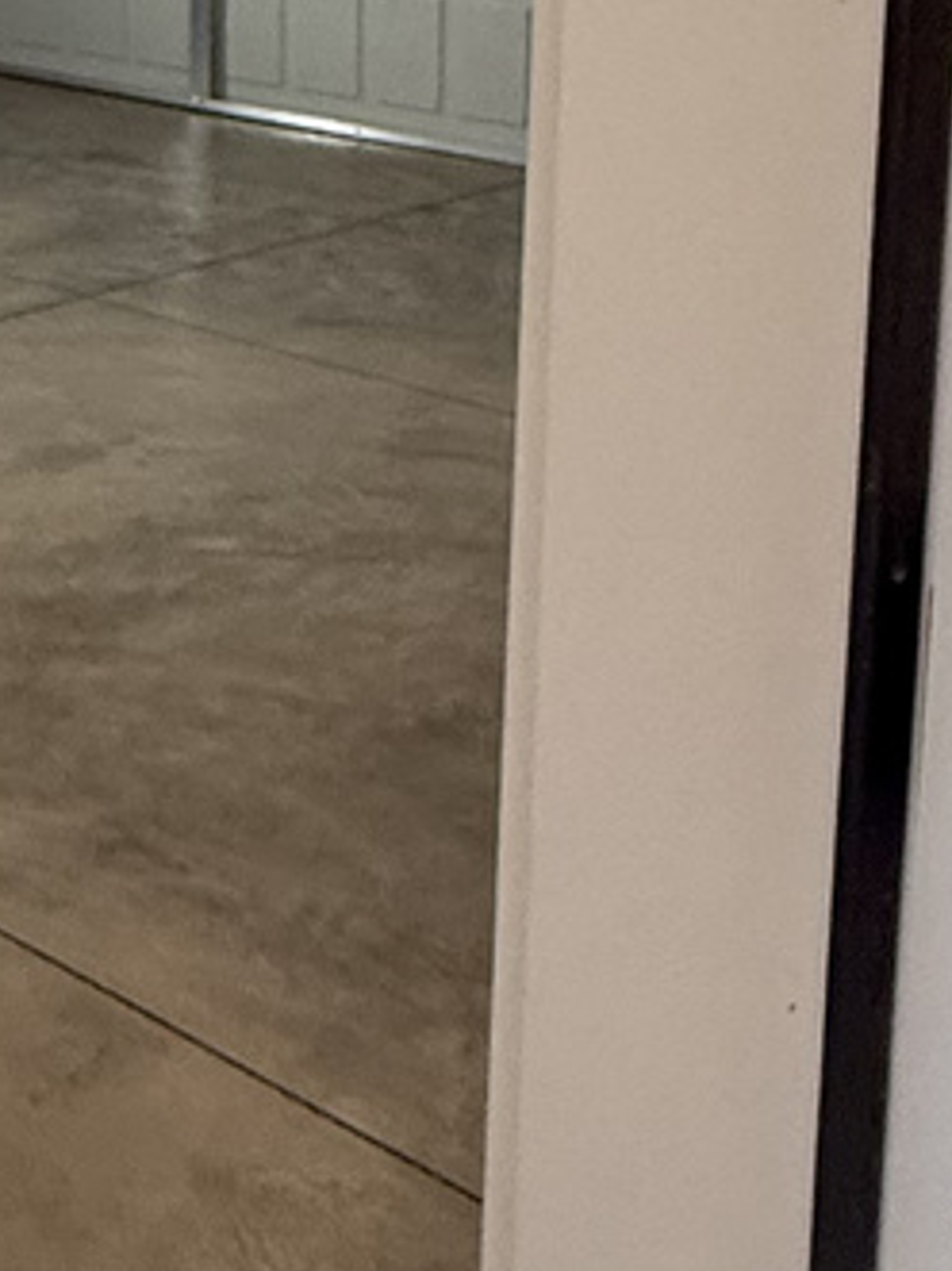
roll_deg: +1.9
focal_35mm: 65
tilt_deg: -8.9
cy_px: 0
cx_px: -380
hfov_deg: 20.1
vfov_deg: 28.0
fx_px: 2385
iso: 320
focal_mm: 2.22
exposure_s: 1/120
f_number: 2.2
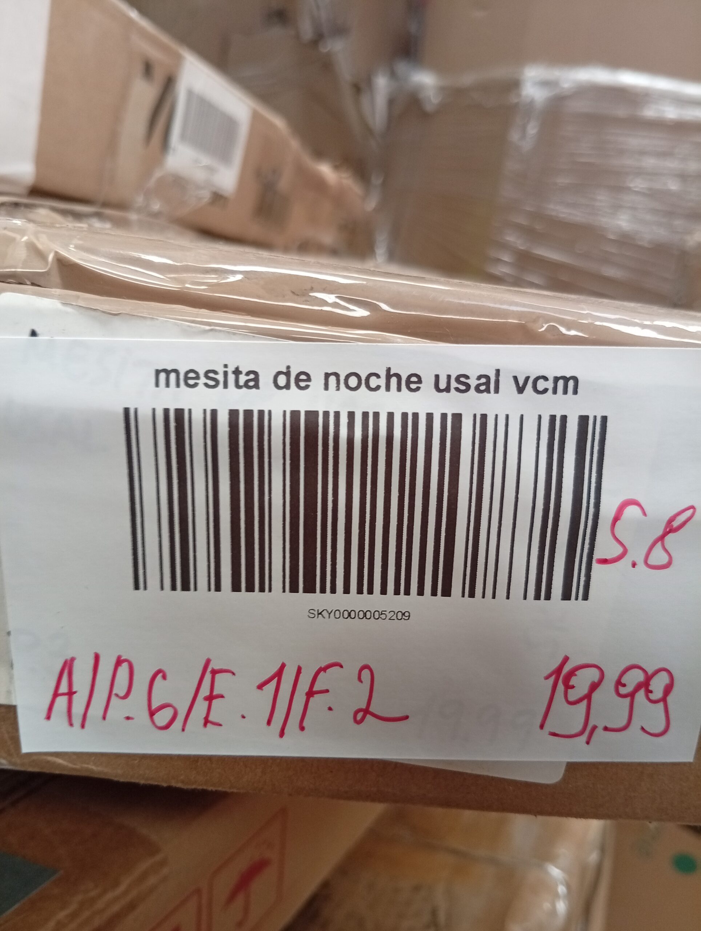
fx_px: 727
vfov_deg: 65.2
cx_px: 350
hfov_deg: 51.5
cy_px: 466
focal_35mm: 27
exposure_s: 1/50
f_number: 1.8
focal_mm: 3.84
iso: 190
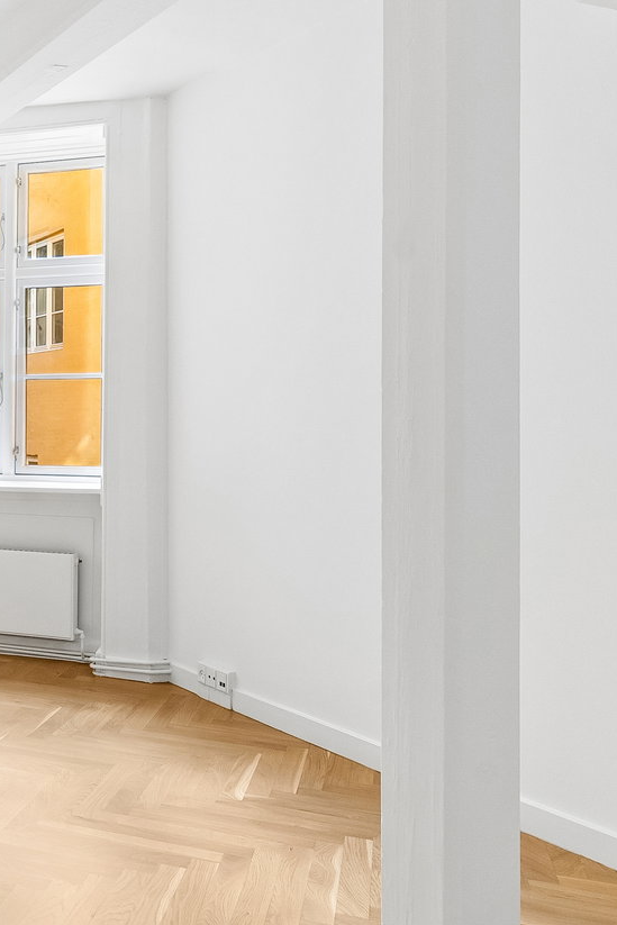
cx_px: -64
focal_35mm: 35
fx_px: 899
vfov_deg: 54.1
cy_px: 375
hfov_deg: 33.1
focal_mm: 12
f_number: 10
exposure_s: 1/1.67
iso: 200
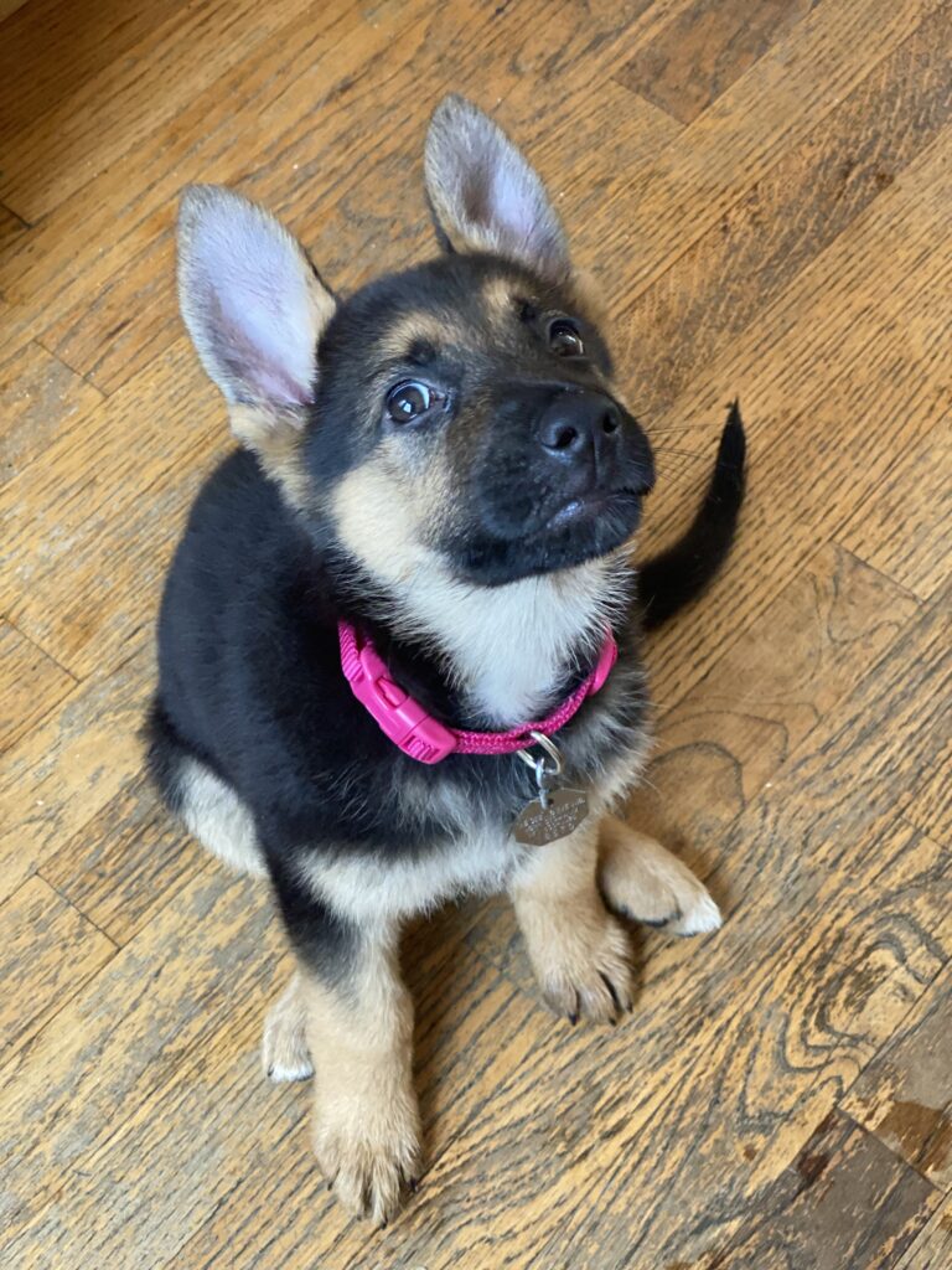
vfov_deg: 36.8
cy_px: 635
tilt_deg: -61.8
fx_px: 1907
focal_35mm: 52
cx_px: 476
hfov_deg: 28.0
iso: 250
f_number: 2
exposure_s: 1/84
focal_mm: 6
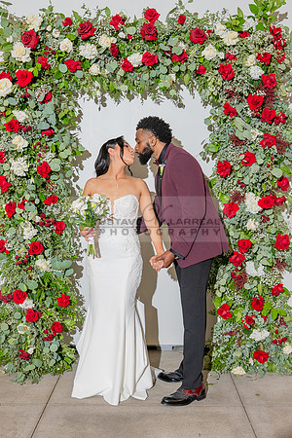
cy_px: 219
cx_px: 145
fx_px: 593
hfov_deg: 27.7
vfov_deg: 40.5
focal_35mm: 49
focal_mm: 32.5
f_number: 4
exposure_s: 1/200
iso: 800
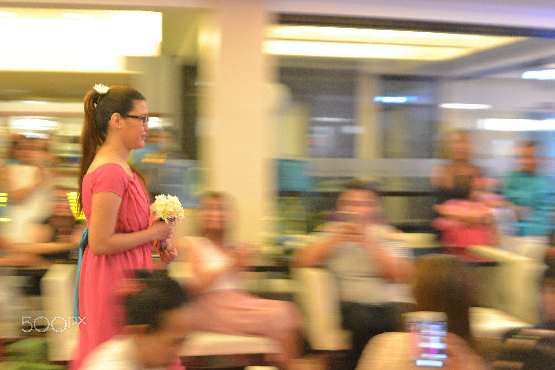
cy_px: 185
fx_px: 647
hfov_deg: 46.4
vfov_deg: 31.9
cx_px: 278
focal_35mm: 42
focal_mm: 28
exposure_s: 1/10
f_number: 2.8
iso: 800
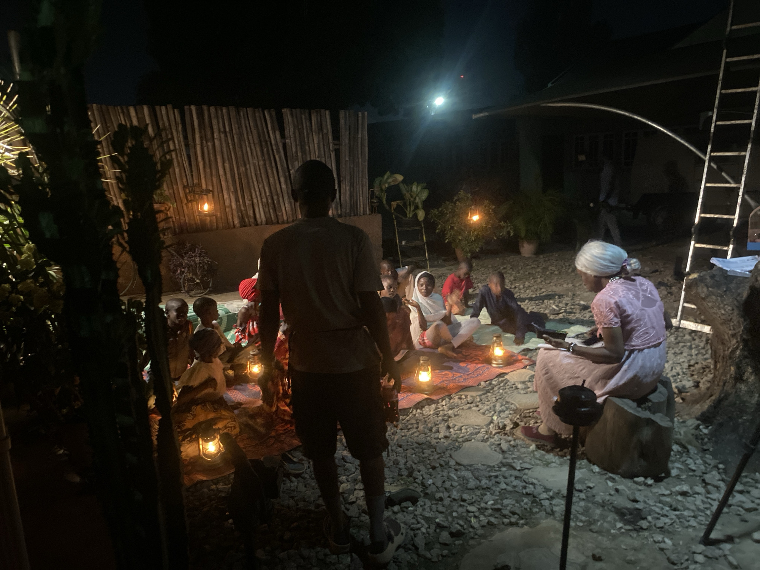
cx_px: 380
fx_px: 571
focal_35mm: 26
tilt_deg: -11.7
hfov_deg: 67.3
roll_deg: +4.1
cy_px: 285
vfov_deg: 53.1
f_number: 1.8
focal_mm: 4.25
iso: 1600
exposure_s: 1/15
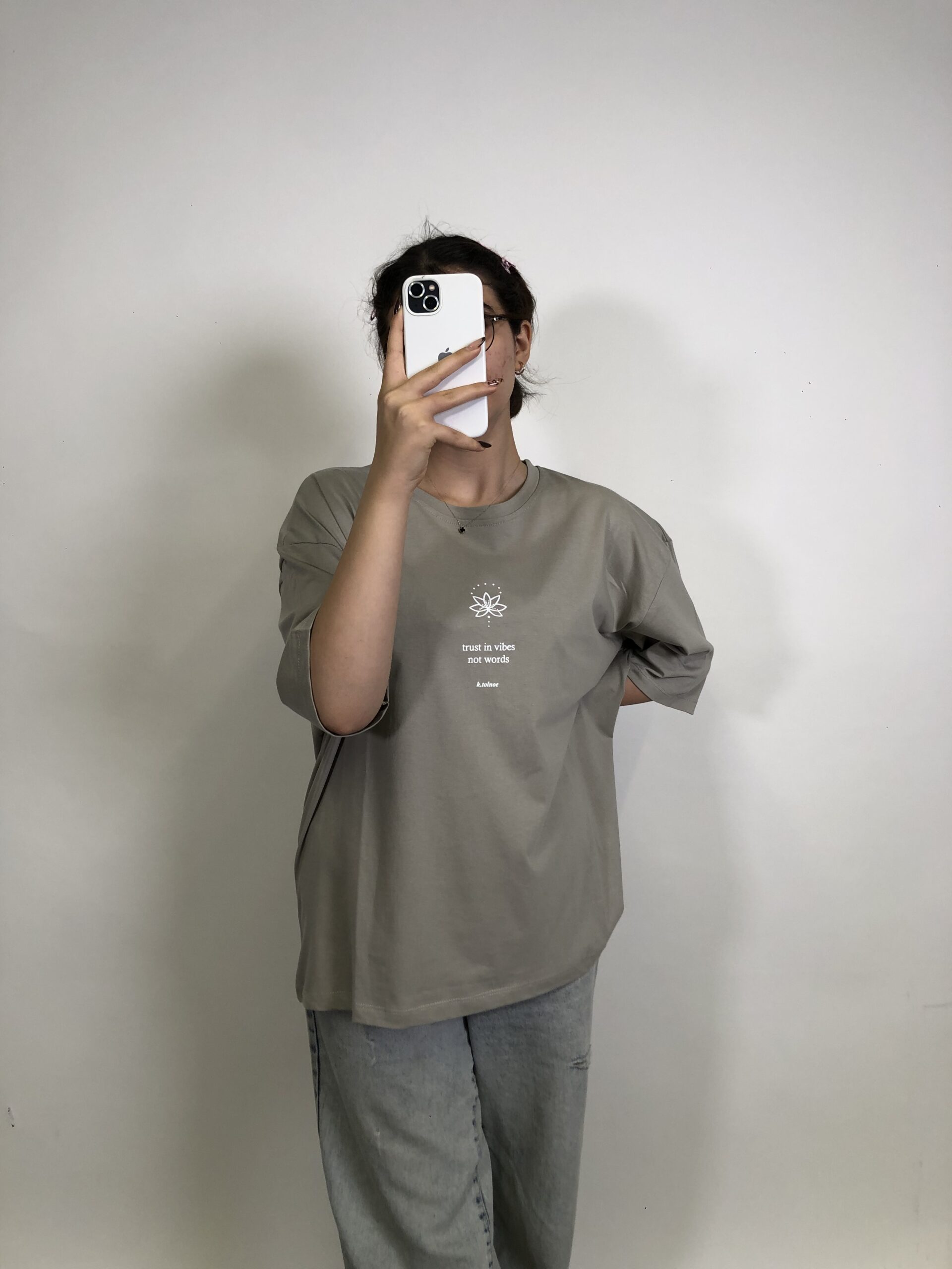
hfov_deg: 49.7
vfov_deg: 63.4
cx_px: 476
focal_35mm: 28
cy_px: 634
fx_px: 1027
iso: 40
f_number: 1.8
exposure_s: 1/118
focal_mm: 3.99
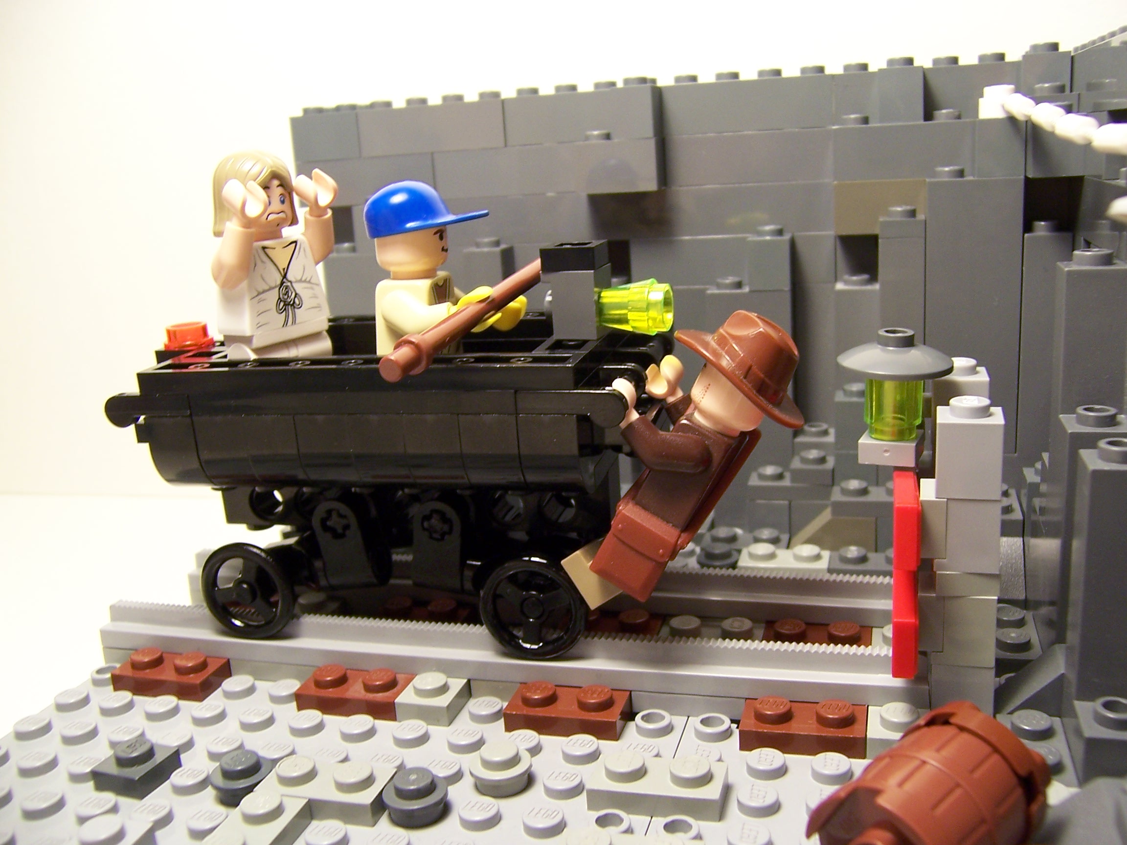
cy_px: 422
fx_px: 1074
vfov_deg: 42.9
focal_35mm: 33
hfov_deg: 55.4
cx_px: 564
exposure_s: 1/30
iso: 100
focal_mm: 5.5
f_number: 3.4
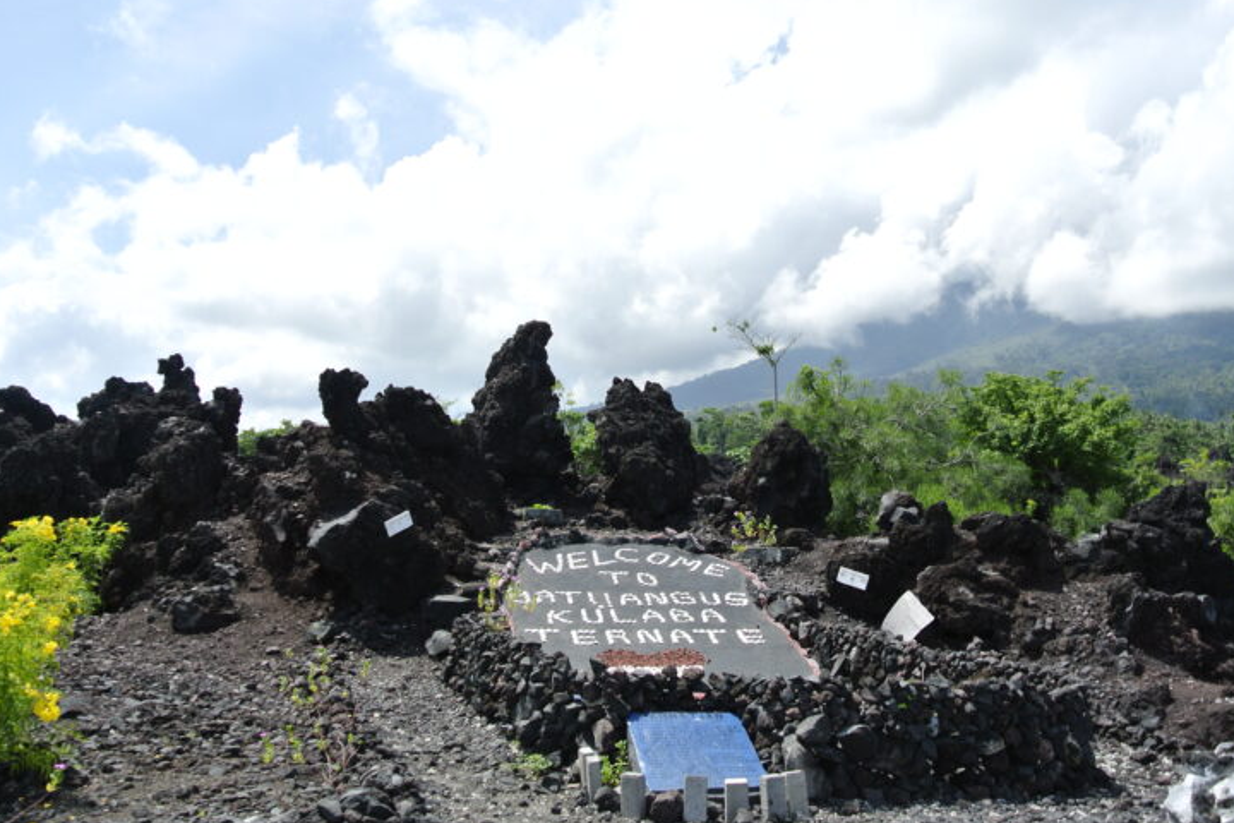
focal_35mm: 30
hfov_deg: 61.9
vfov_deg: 43.6
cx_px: 595
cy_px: 405
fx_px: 1028
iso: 100
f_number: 5
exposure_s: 1/800
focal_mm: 10
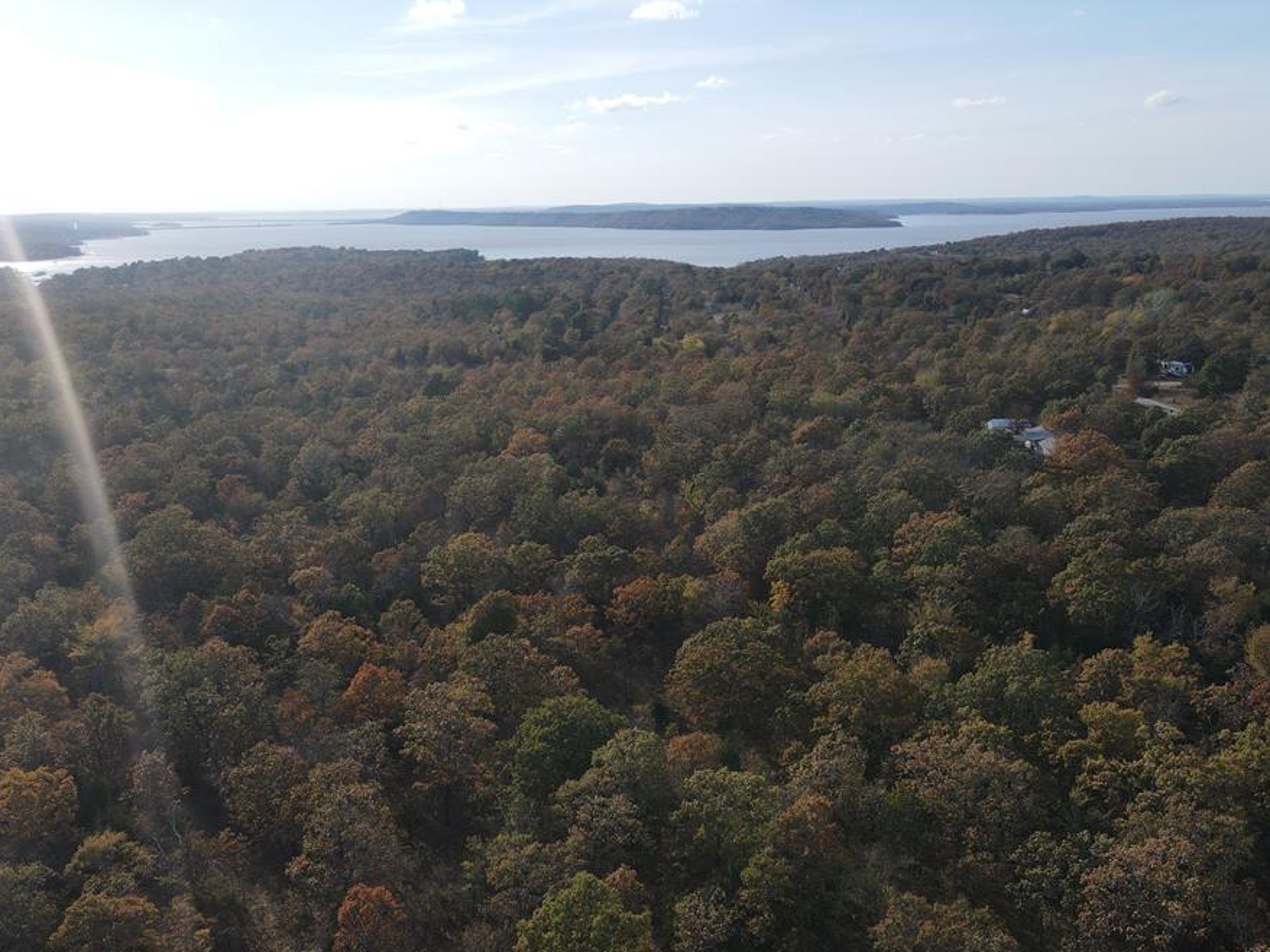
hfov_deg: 63.4
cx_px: 612
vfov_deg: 49.7
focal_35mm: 28
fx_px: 1027
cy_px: 519
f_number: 2.8
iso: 100
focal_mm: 4.5
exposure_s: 1/800
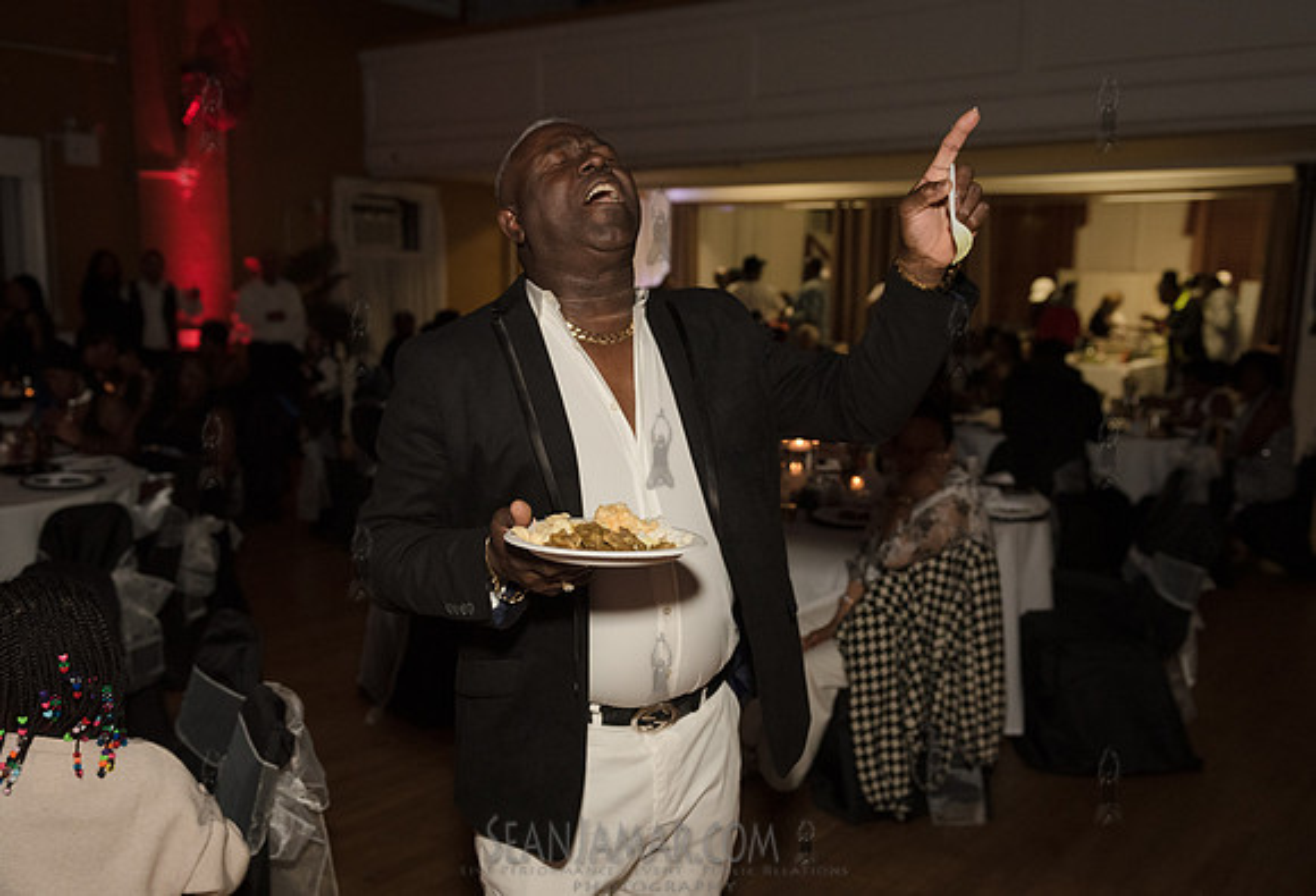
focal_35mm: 34
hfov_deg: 56.1
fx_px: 1235
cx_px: 636
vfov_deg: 39.8
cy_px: 512
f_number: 3.5
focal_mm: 29
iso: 2000
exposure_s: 1/400
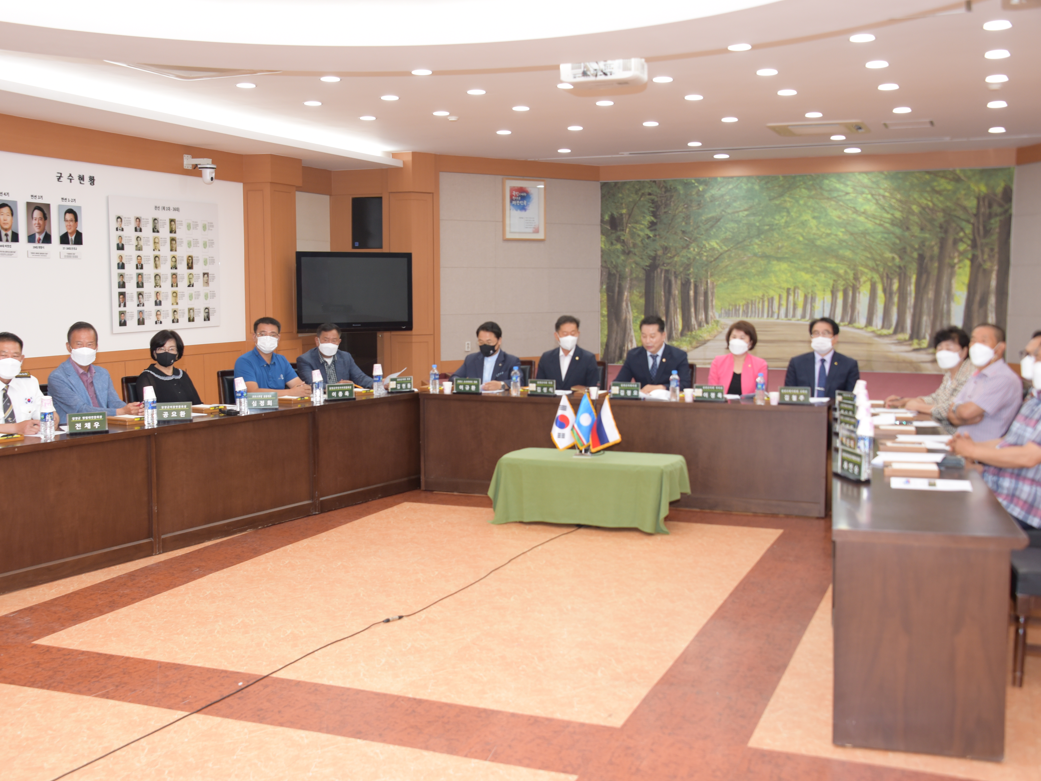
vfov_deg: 37.7
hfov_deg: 49.0
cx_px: 526
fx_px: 1143
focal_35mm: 38
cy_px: 391
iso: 900
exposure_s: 1/200
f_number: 5
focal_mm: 35
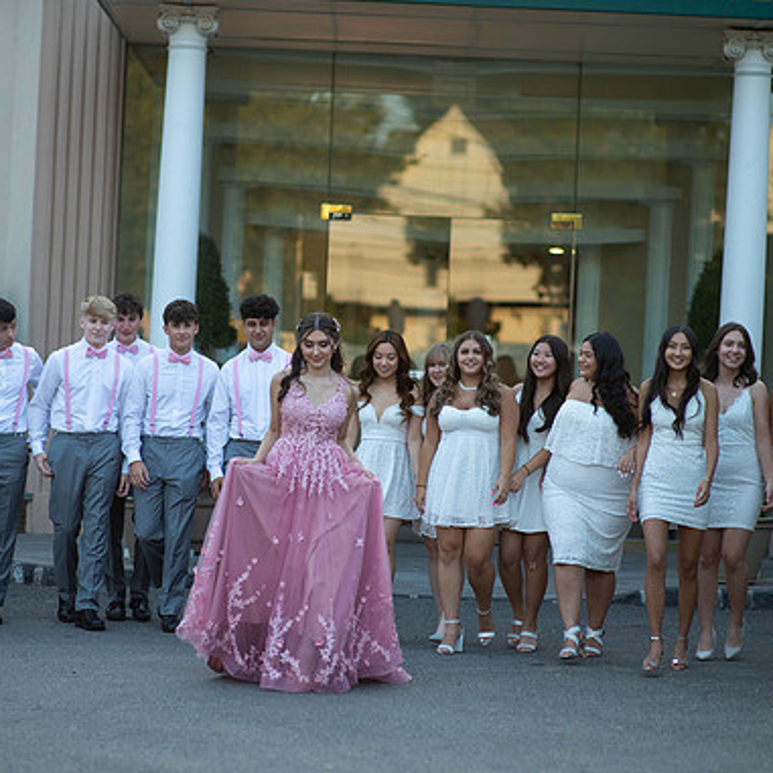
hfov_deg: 15.8
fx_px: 2779
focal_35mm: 110
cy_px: 390
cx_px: 353
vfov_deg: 15.8
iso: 250
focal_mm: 85
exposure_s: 1/1000
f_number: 2
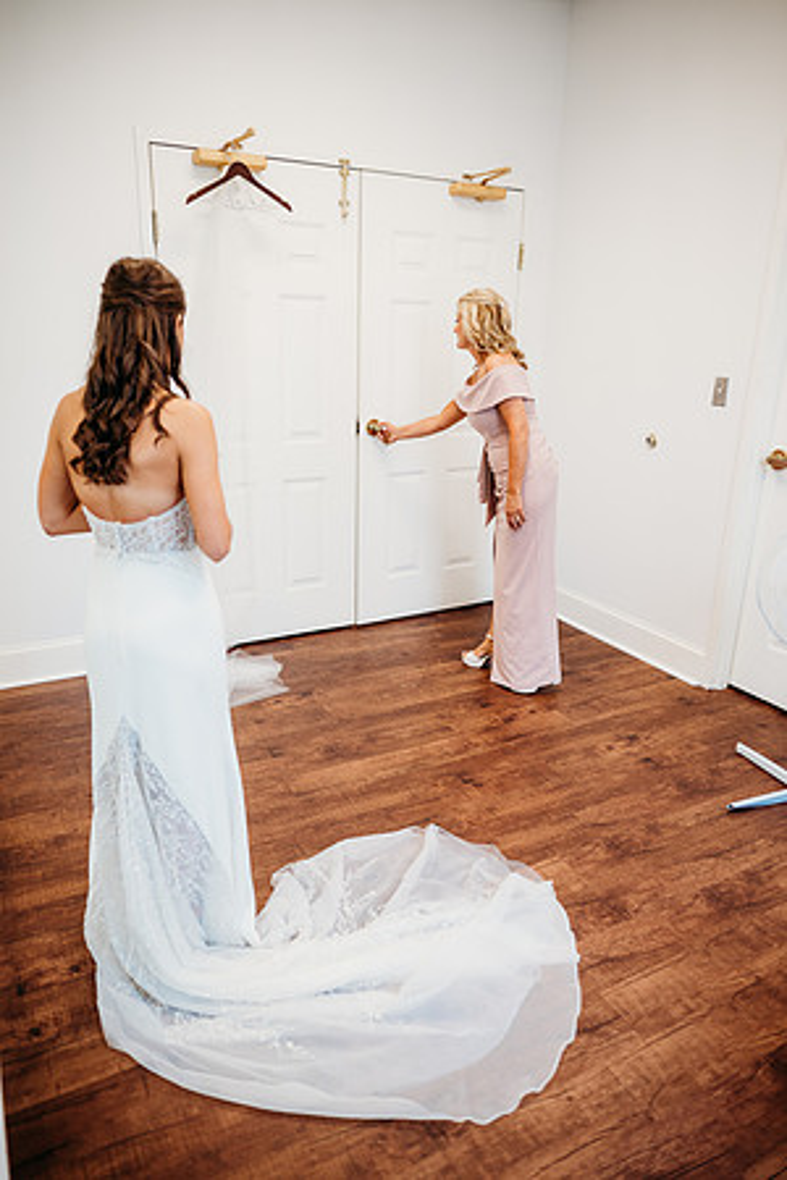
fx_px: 787
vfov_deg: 73.7
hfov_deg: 53.1
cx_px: 394
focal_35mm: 24
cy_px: 590
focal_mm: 24
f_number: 2.5
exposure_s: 1/160
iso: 320
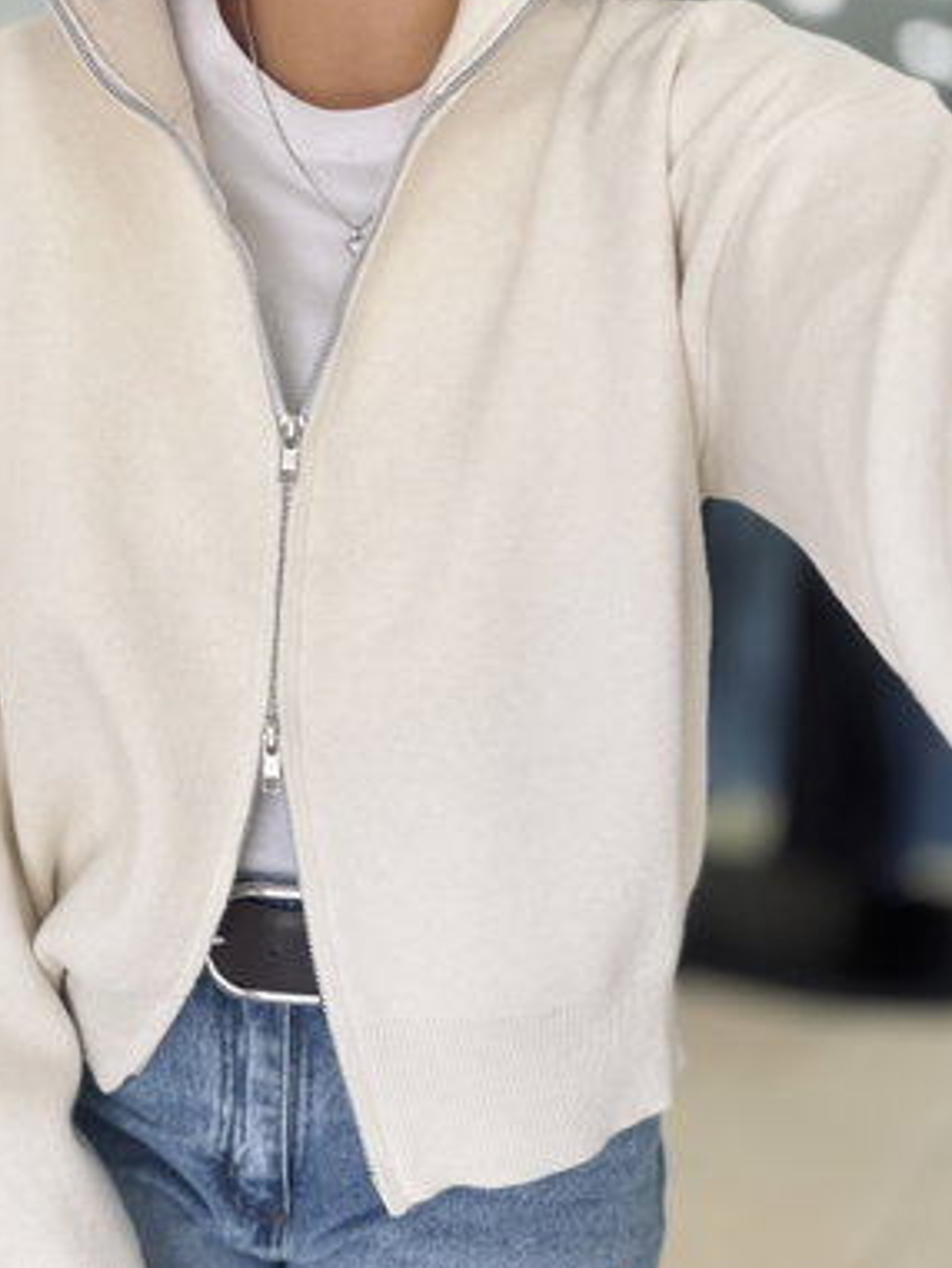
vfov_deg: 44.8
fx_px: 1539
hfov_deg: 34.0
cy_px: 601
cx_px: 313
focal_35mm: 42
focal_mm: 2.71
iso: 80
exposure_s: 1/72
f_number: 1.9
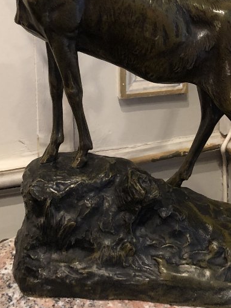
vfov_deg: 27.9
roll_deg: +0.4
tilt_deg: -10.2
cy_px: 9
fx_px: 587
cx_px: 145
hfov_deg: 22.2
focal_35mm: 66
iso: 100
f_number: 1.8
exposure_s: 1/17
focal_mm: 4
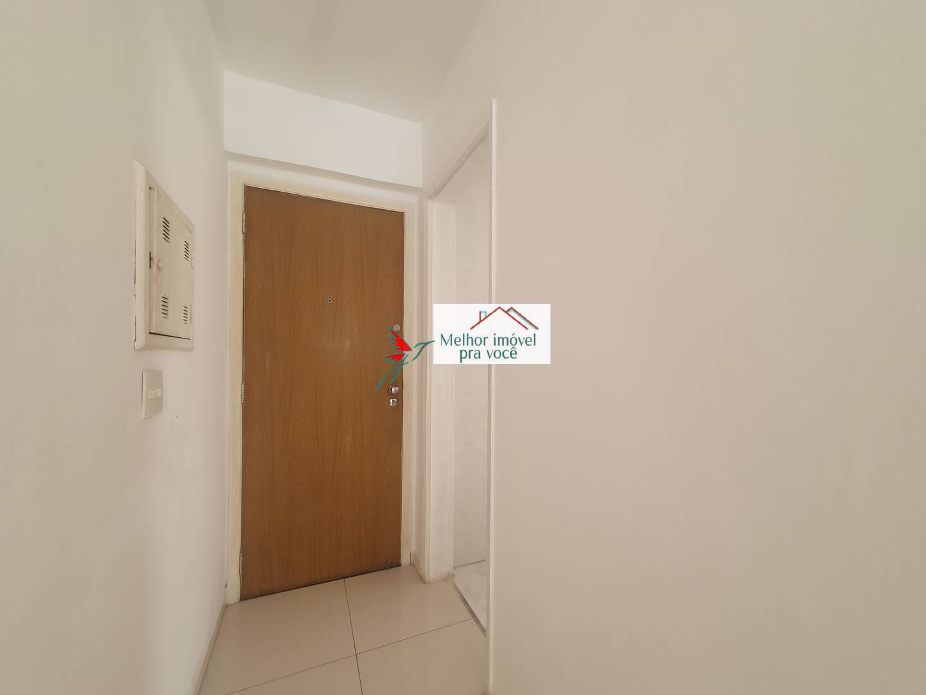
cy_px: 348
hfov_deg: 106.2
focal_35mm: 13
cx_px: 463
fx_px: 348
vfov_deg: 89.9
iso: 80
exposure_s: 1/60
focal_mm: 1.8
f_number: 2.2
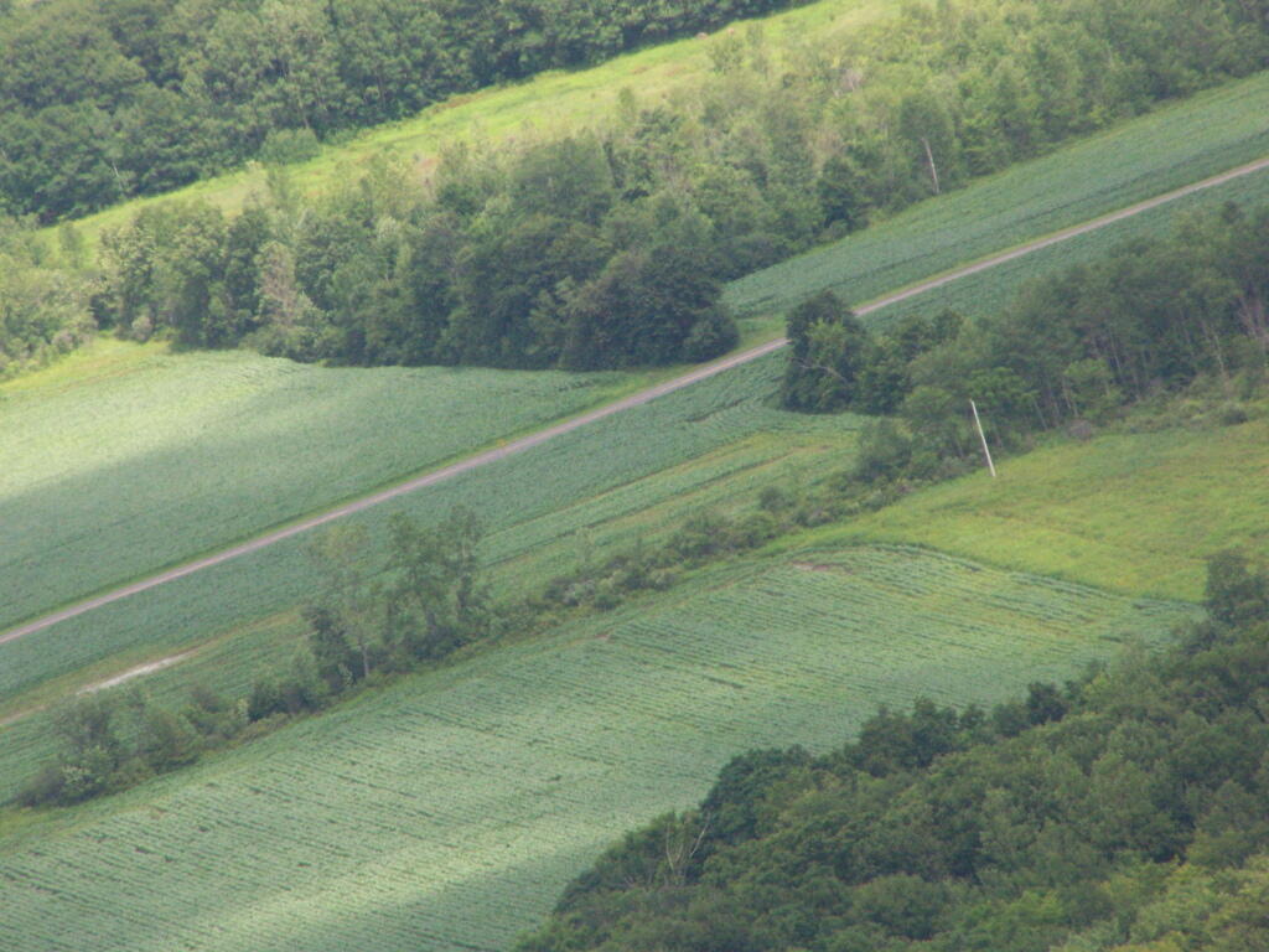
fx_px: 13931
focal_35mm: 380
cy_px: 476
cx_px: 634
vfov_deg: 3.9
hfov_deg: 5.2
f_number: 7.1
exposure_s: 1/500
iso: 400
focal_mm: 63
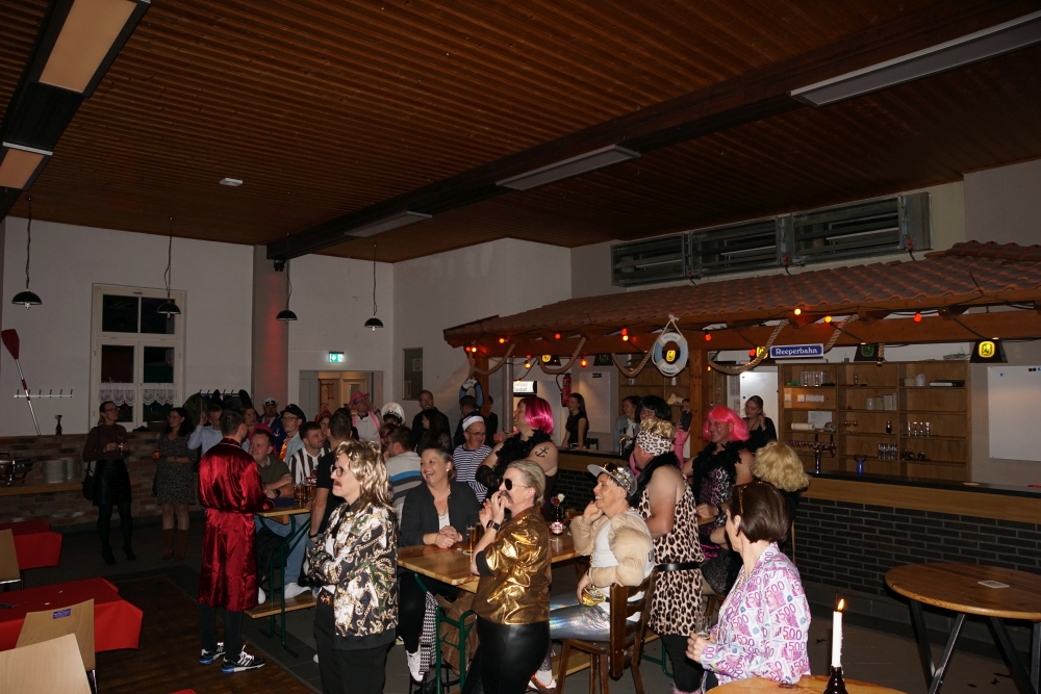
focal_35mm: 24
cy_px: 347
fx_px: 694
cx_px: 520
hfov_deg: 73.7
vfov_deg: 53.1
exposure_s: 1/60
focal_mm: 16
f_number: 5.6
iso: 400
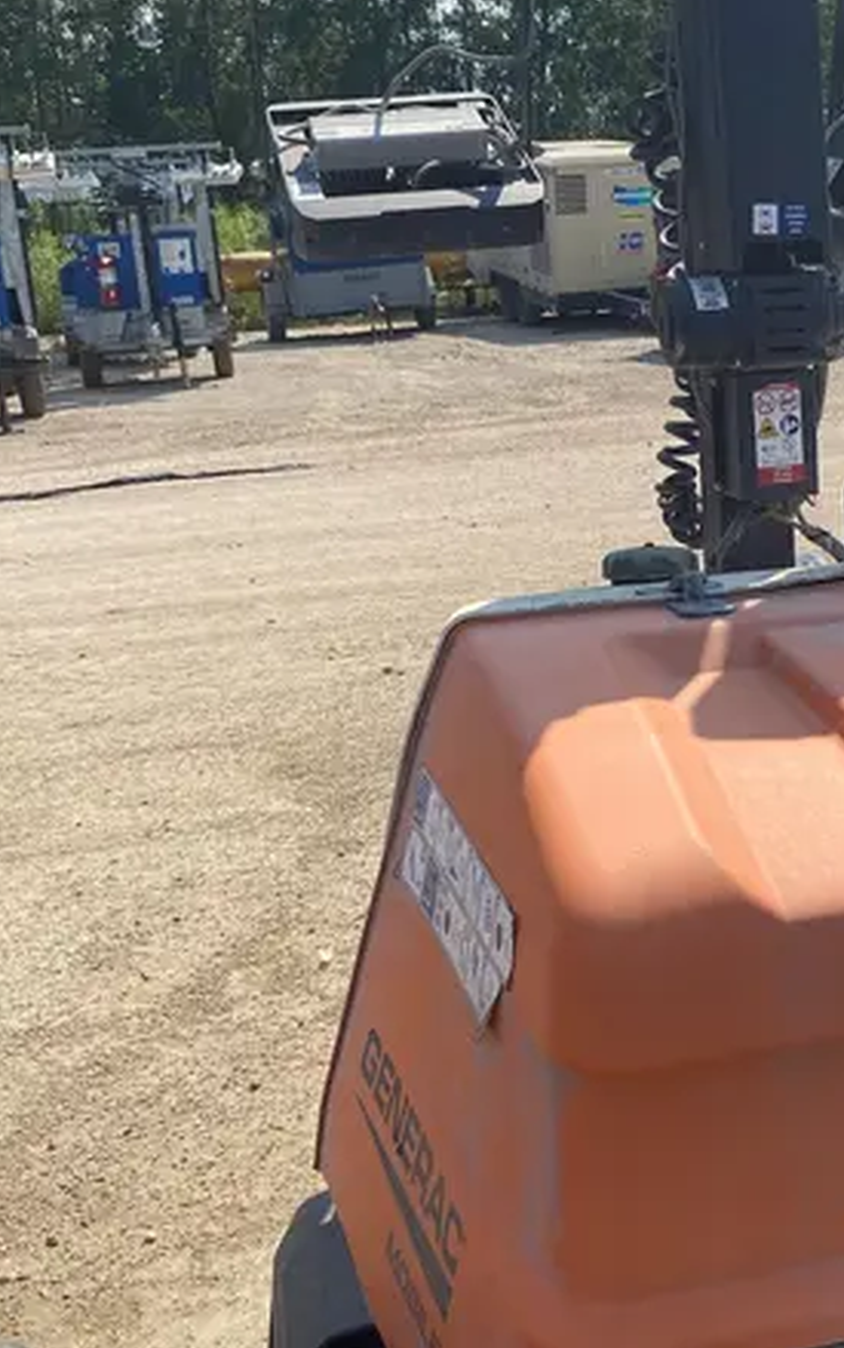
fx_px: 1690
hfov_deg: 27.4
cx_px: 697
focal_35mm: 46
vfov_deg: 43.4
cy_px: 606
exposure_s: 1/3125
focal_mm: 4.25
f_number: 1.8
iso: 32
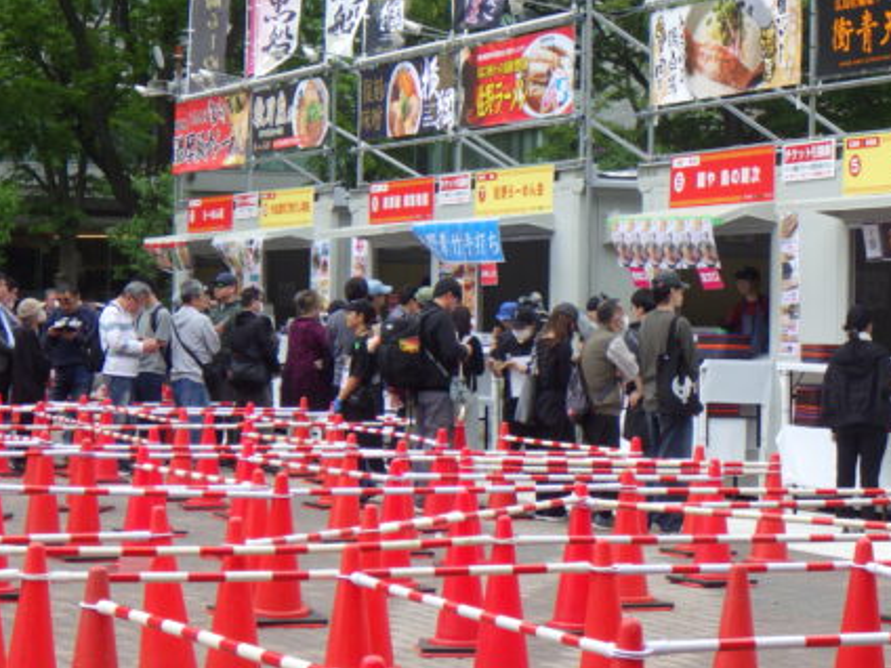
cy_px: 186
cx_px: 476
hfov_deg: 18.9
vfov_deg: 14.2
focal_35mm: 104
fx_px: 2677
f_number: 5.5
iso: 125
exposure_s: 1/250
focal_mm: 11.1
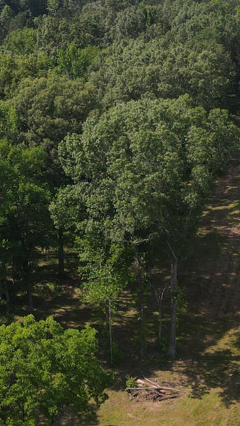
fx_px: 781
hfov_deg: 17.5
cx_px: 129
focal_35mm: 69
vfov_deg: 30.5
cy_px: 188
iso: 100
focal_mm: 4.5
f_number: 2.8
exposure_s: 1/640
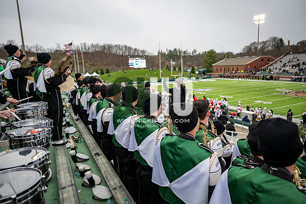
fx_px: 204
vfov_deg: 53.2
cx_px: 153
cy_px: 102
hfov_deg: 73.7
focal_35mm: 24
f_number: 2.8
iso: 160
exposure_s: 1/500
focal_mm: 24
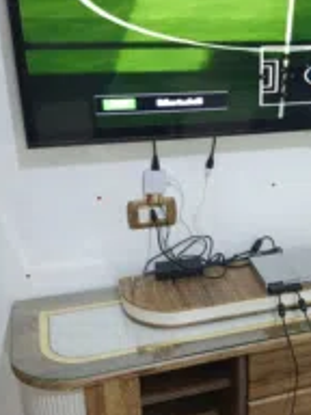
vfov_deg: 39.7
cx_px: 296
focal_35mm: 48
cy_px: 214
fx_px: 575
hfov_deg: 28.7
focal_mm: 4.71
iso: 661
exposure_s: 1/60
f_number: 1.79
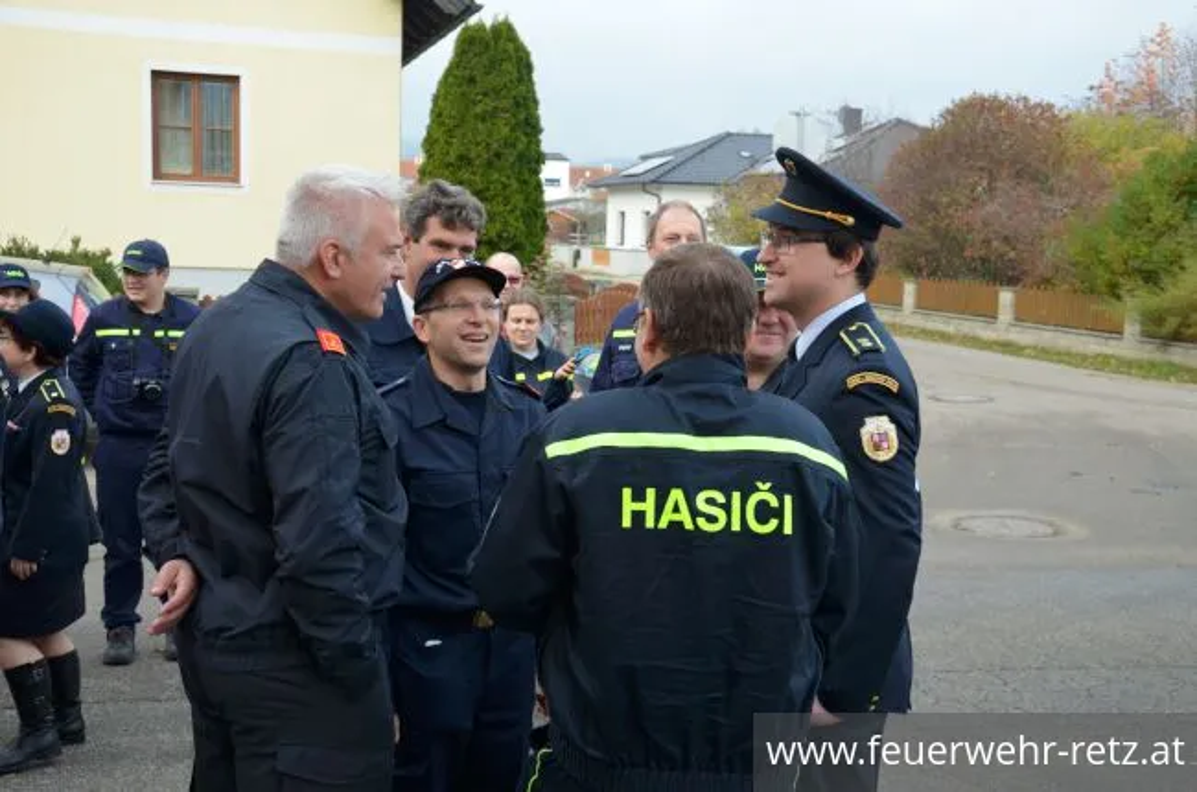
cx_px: 598
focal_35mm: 45
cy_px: 396
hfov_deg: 43.7
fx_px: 1493
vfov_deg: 29.7
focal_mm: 30
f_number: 6.3
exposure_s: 1/160
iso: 200
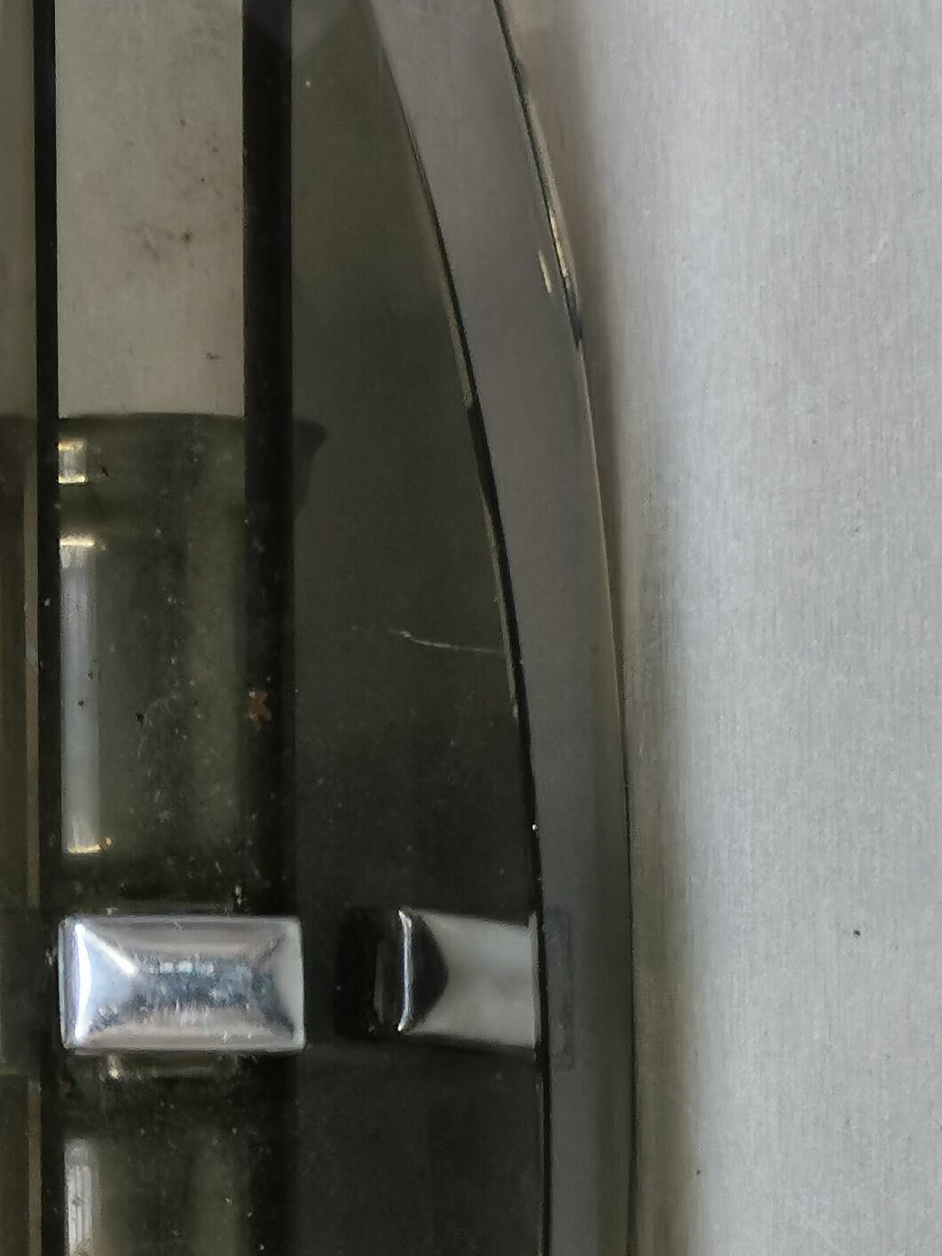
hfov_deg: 11.7
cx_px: 206
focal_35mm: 126
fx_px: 4572
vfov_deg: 15.5
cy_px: 1024
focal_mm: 5.58
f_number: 1.8
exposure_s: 1/50
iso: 200
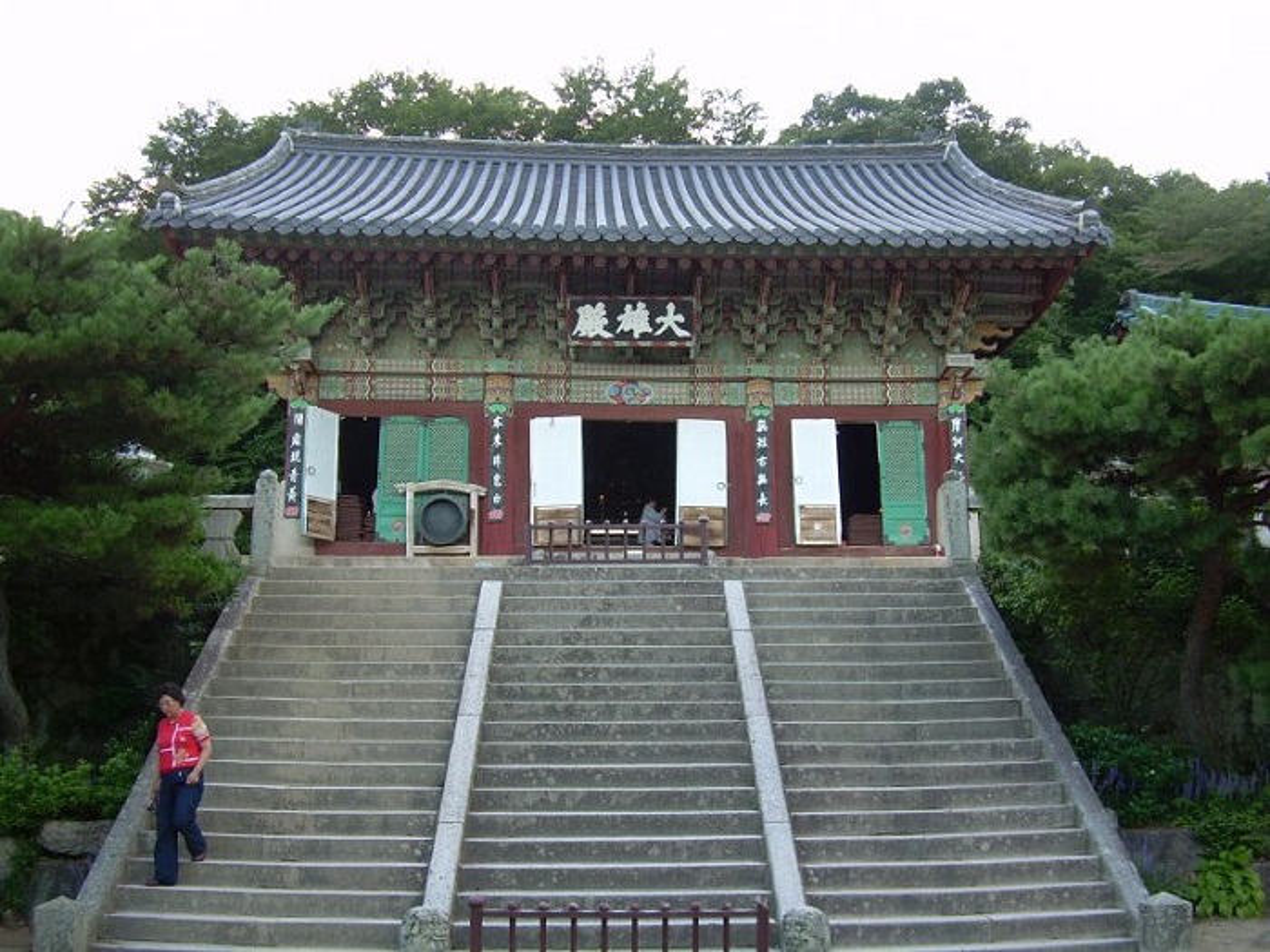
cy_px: 476
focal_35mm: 38
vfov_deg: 37.7
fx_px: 1394
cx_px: 635
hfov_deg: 49.0
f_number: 2.8
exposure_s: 1/50.4
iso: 50
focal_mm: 6.3
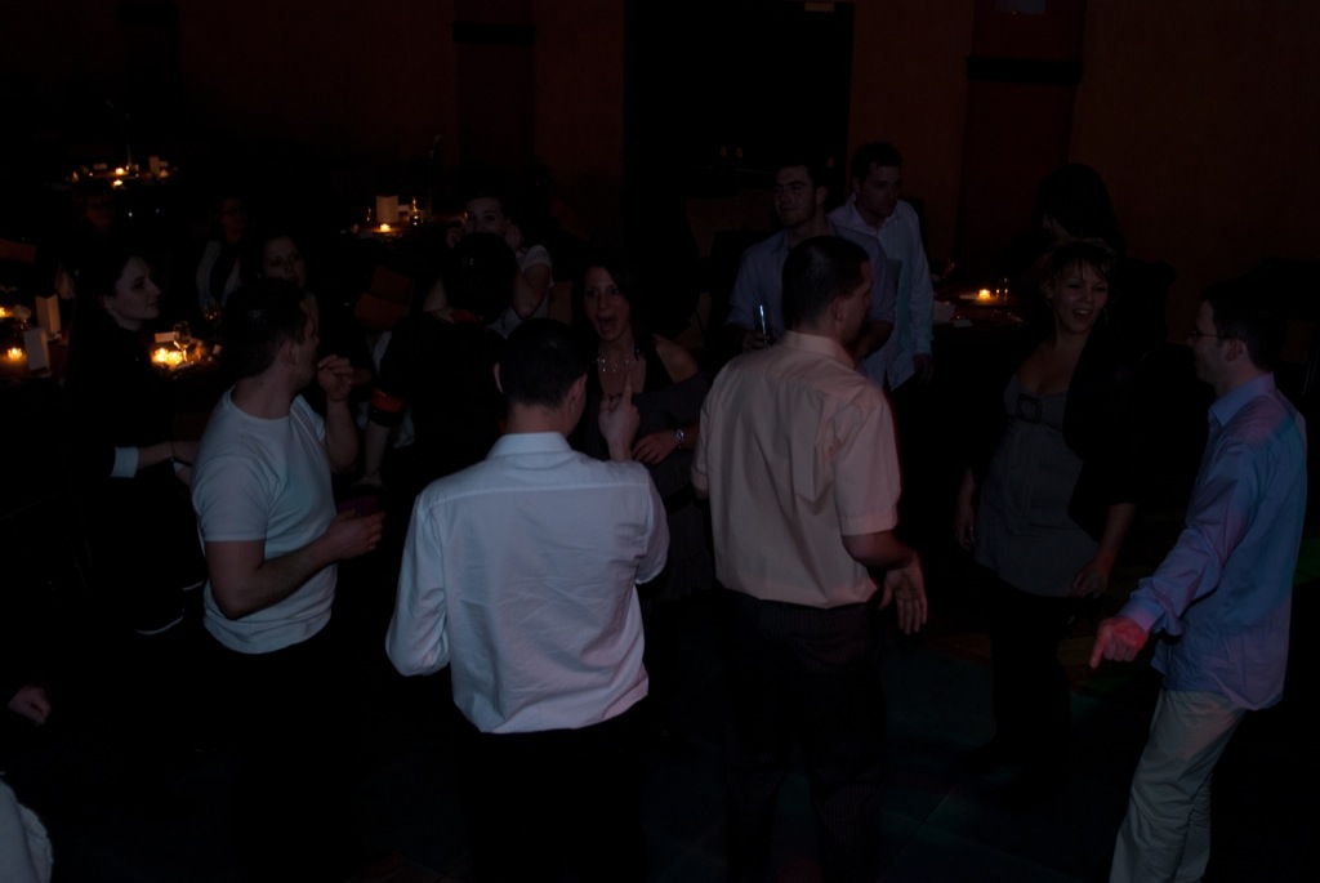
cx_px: 660
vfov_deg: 37.0
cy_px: 442
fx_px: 1321
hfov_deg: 53.1
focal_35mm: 36
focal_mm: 24
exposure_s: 1/20
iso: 320
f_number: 2.8
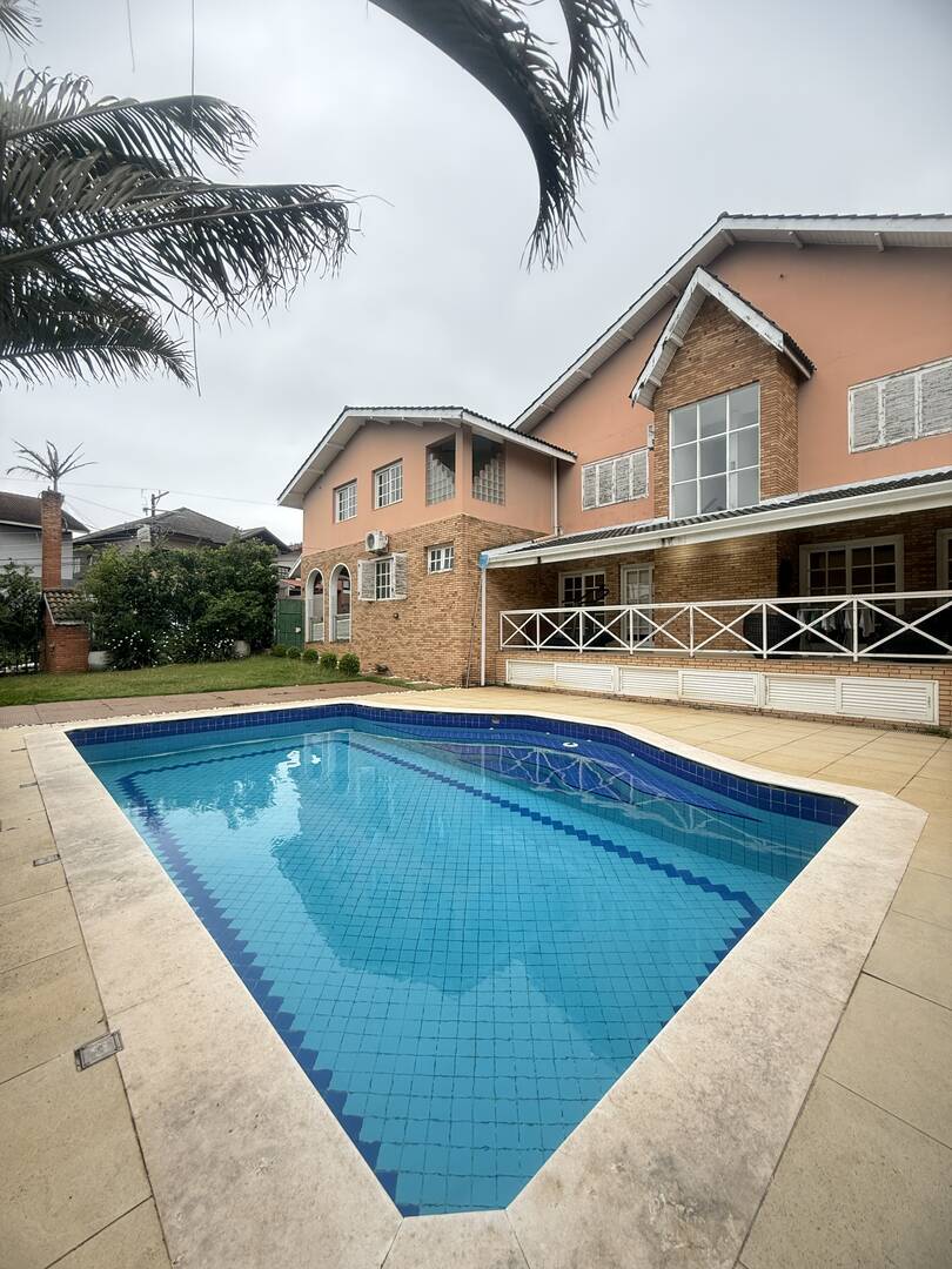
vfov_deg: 102.1
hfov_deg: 85.7
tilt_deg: +1.6
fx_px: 513
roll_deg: -0.9
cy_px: 634
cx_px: 476
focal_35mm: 14
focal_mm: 2.22
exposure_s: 1/99
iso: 160
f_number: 2.2
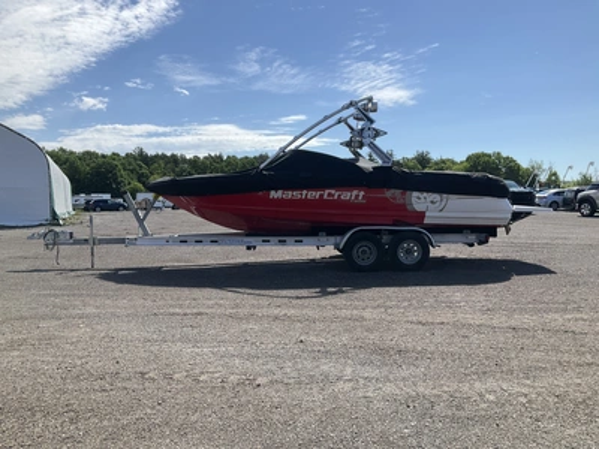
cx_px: 300
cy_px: 224
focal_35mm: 29
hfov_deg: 61.7
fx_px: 502
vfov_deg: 48.2
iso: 25
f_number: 1.8
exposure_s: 1/2320
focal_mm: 3
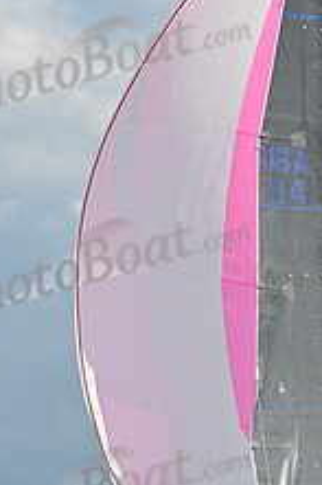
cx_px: 365
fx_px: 2472
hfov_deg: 7.4
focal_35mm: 184
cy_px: 349
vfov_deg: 11.2
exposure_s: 1/1250
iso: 320
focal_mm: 70
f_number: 10
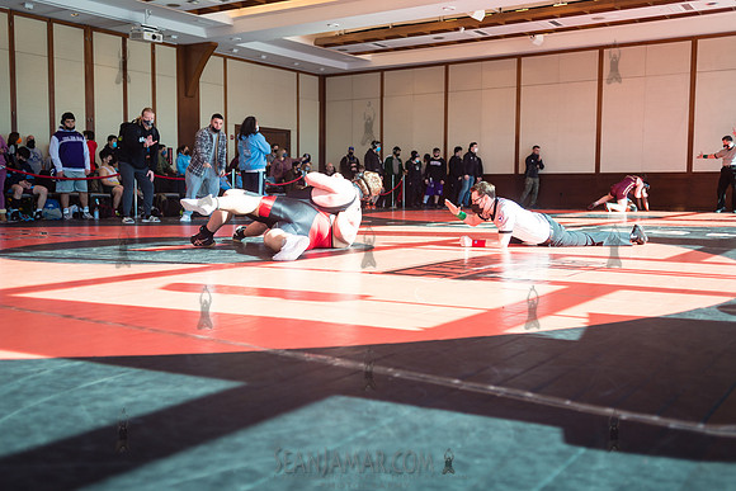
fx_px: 754
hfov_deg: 52.0
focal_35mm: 37
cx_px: 368
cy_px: 246
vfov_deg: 36.1
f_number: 2.8
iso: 400
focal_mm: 35
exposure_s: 1/400
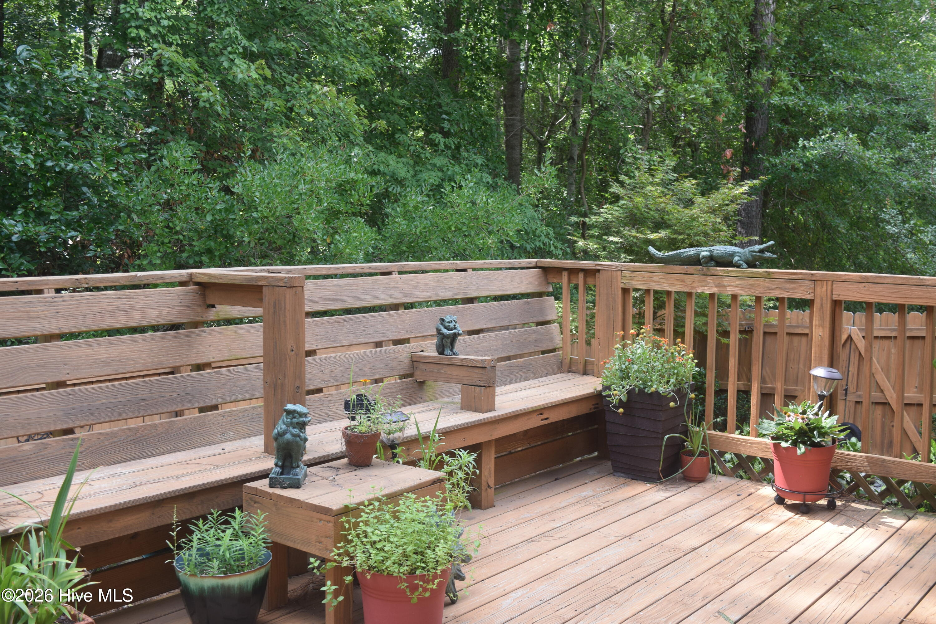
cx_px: 468
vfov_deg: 36.9
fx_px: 936
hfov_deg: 53.1
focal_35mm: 36
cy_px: 312
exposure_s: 1/160
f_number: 6.3
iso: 400
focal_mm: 24
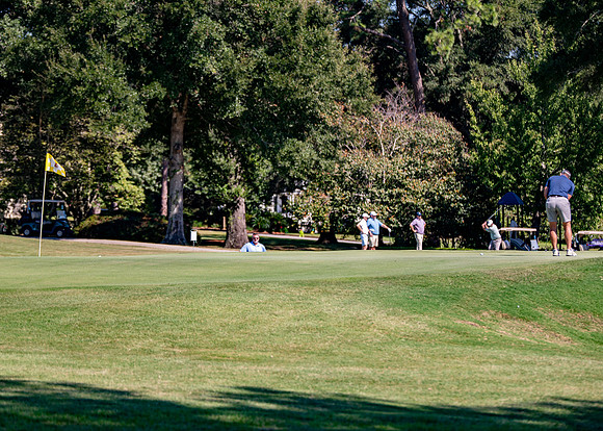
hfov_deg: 15.5
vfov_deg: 11.1
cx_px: 268
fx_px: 2217
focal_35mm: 129
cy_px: 188
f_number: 2.8
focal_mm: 105
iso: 100
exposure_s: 1/1000
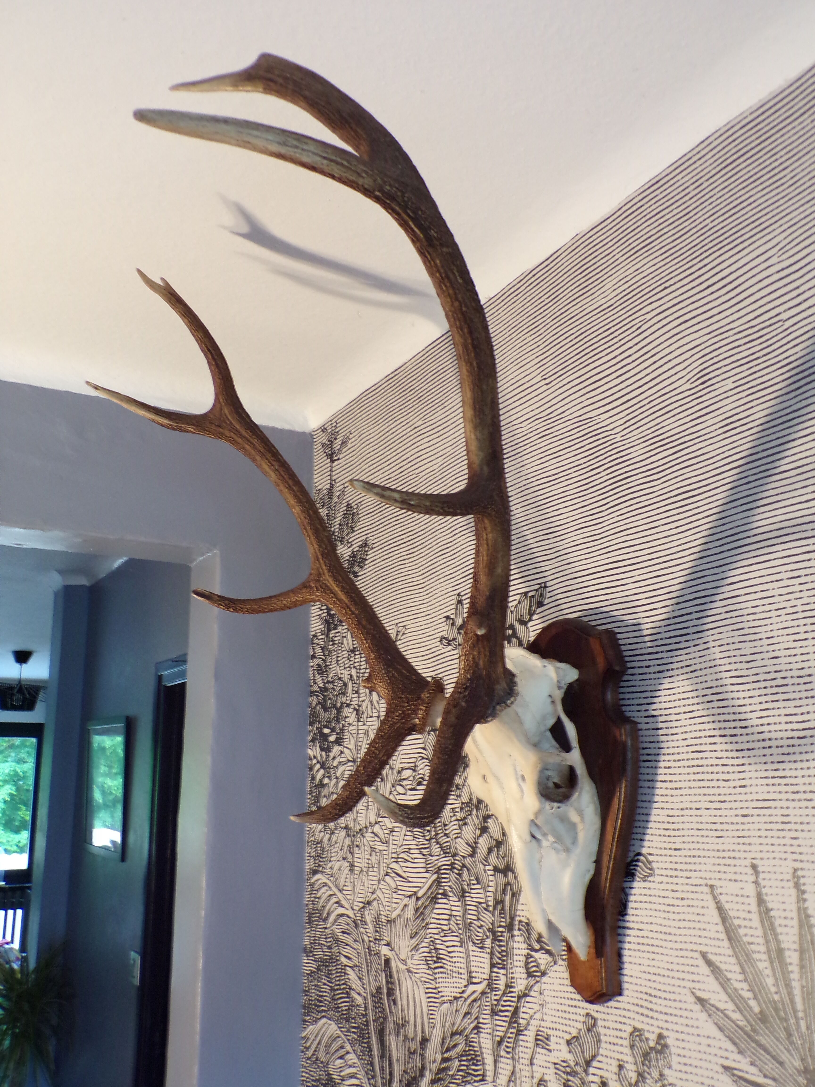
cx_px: 408
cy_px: 544
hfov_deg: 44.2
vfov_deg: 56.8
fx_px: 1005
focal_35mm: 32
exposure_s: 1/17
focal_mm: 5.8
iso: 245
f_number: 3.2
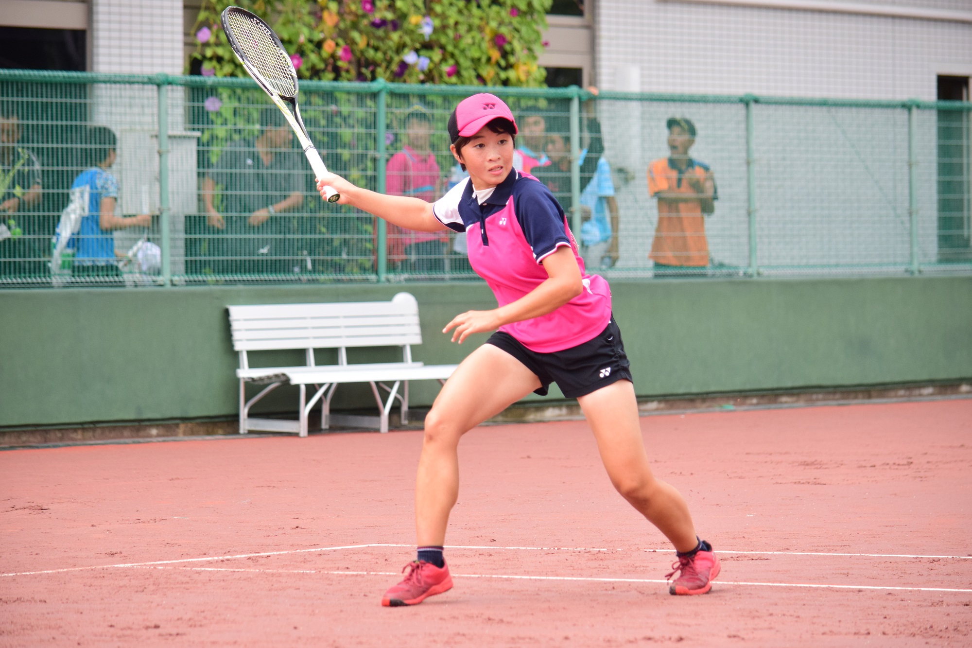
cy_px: 324
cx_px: 486
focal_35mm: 188
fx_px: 5062
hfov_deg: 11.0
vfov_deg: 7.3
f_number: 4.8
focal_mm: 125
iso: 800
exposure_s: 1/1250
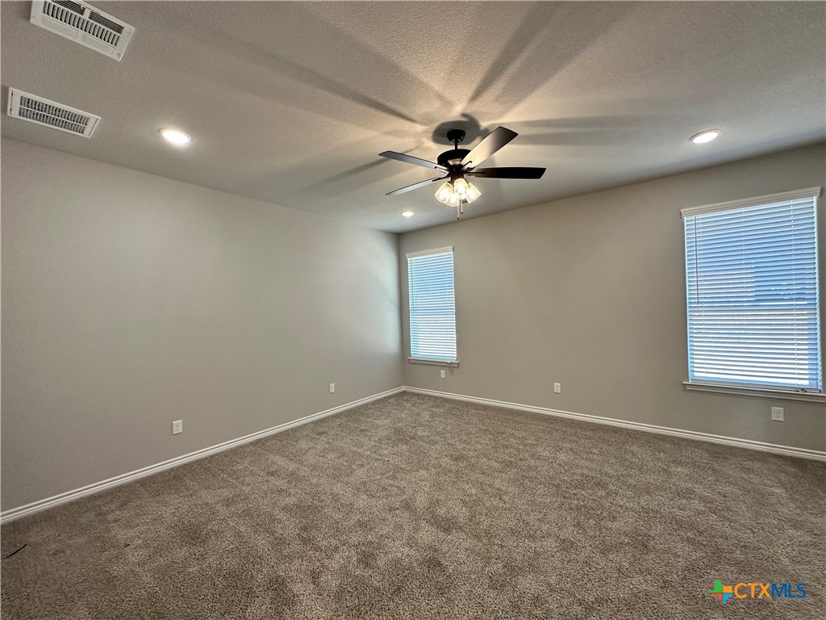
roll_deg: +2.1
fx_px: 334
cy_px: 310
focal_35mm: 14
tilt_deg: +0.0
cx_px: 413
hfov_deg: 102.1
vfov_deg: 85.7
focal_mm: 2.22
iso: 160
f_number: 2.2
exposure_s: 1/120
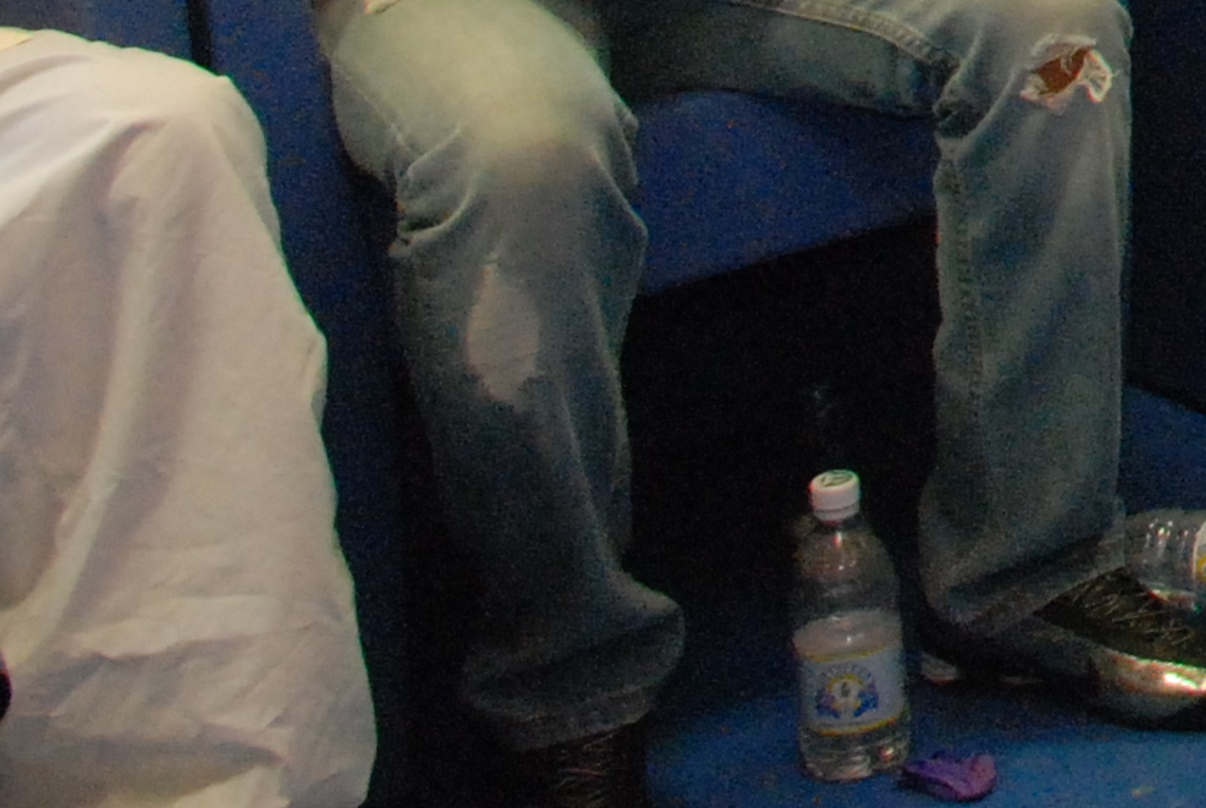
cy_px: -1010
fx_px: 4193
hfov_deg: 13.1
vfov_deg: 9.9
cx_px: 2708
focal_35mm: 125
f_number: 8
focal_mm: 18
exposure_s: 1/60
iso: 1250
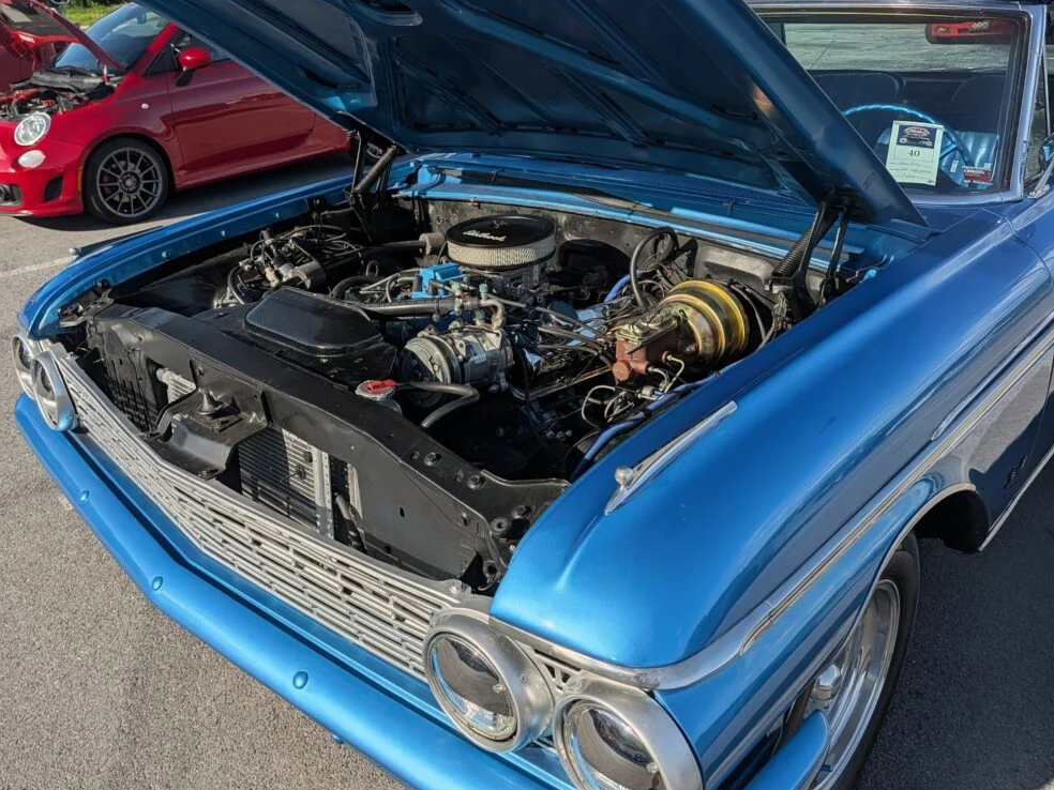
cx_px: 513
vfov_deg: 54.9
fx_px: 761
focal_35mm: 25
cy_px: 387
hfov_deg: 69.4
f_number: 1.68
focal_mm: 6.9
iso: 22
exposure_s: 1/69.5
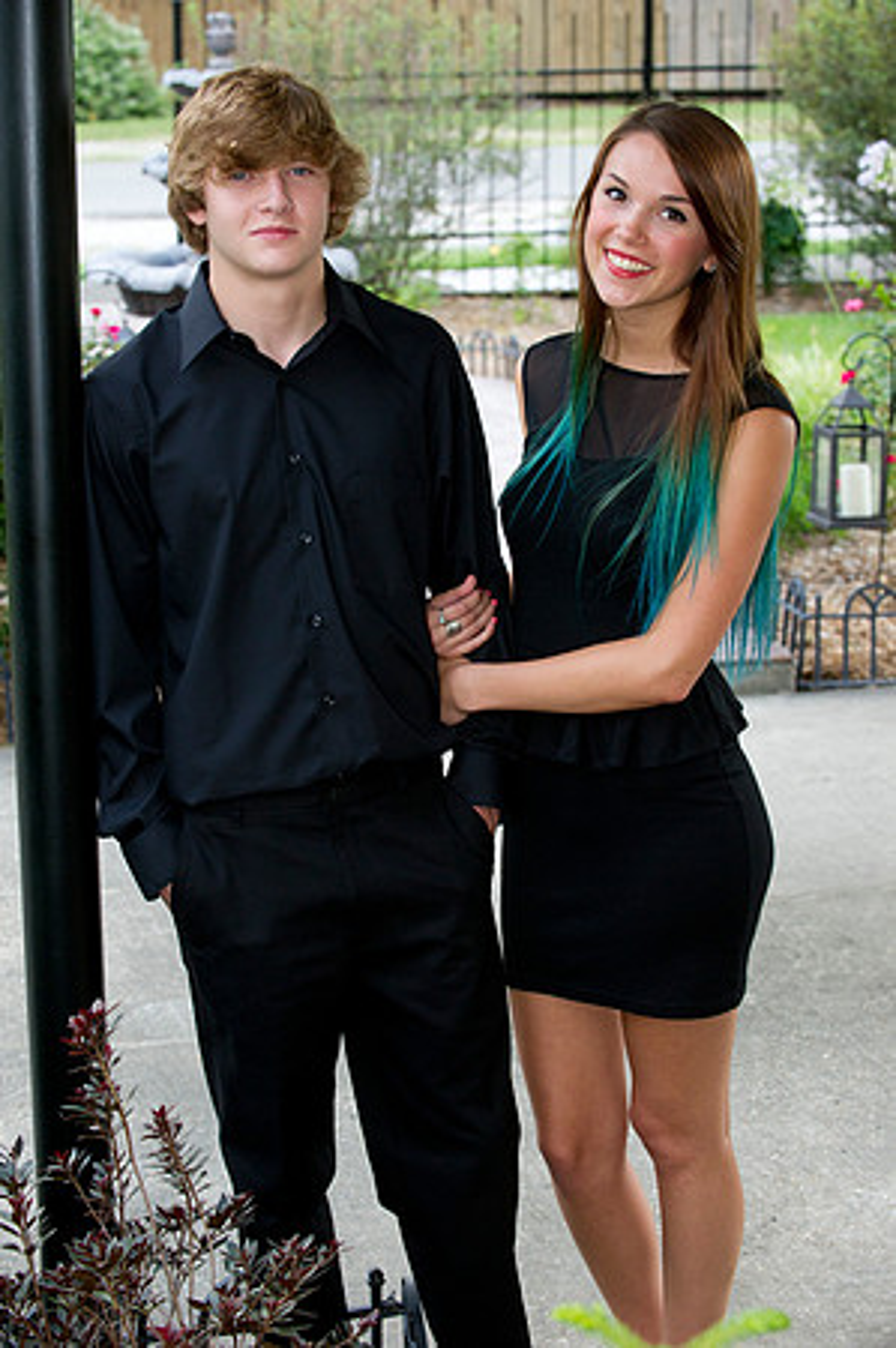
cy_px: 674
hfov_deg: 17.0
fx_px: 2993
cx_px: 448
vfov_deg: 25.4
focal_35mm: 80
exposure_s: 1/160
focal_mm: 80
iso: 640
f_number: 5.6
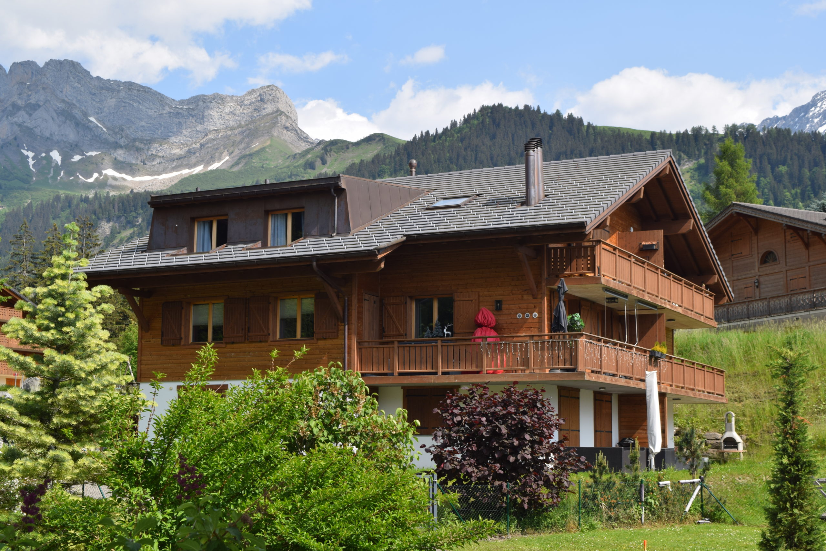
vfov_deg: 25.1
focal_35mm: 54
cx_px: 413
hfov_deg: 36.9
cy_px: 276
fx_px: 1239
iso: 100
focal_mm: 36
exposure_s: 1/200
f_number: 10
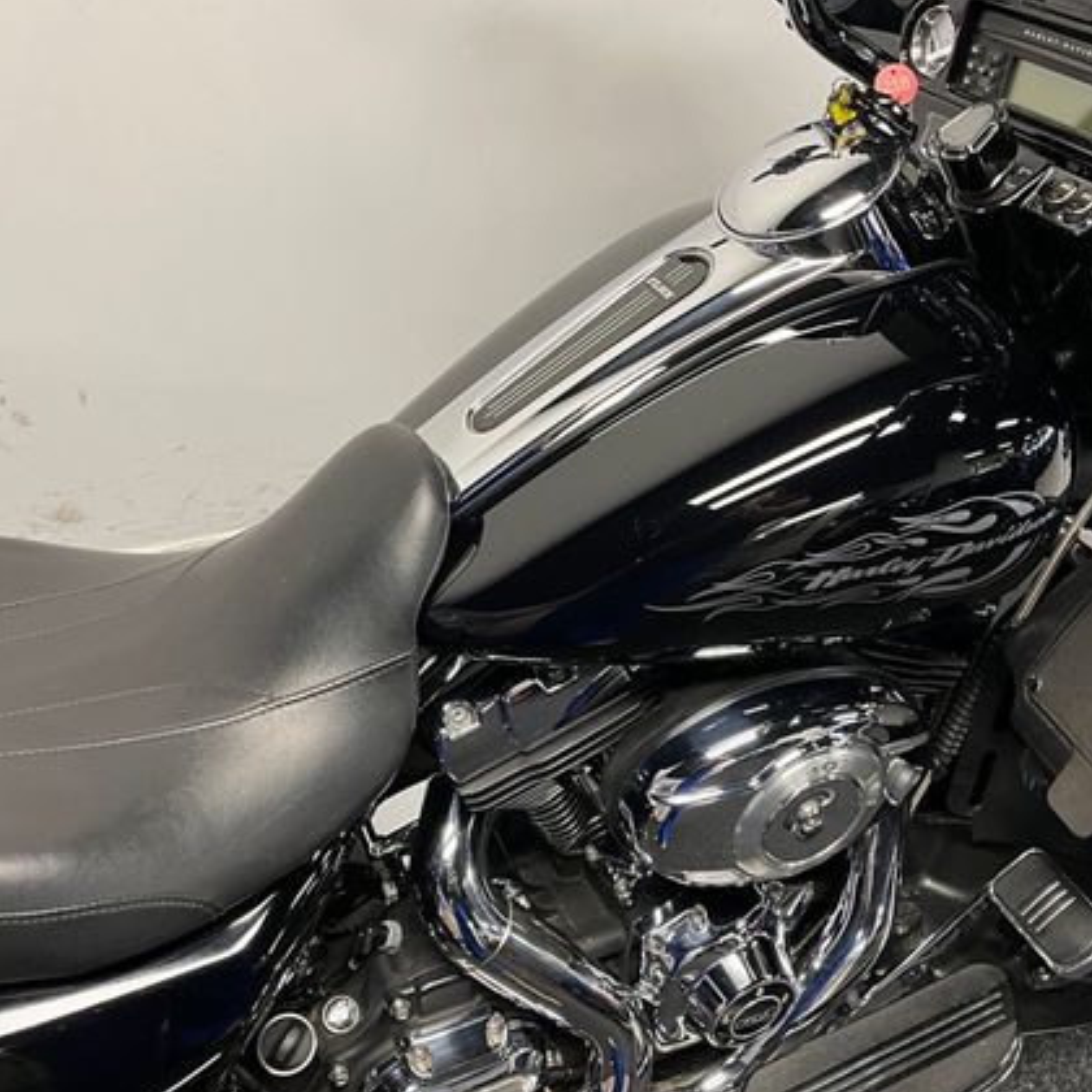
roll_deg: -9.9
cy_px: 562
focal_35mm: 35
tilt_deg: -41.5
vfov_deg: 47.2
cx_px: 640
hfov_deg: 47.0
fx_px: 1249
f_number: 1.6
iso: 160
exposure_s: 1/50
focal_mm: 5.1
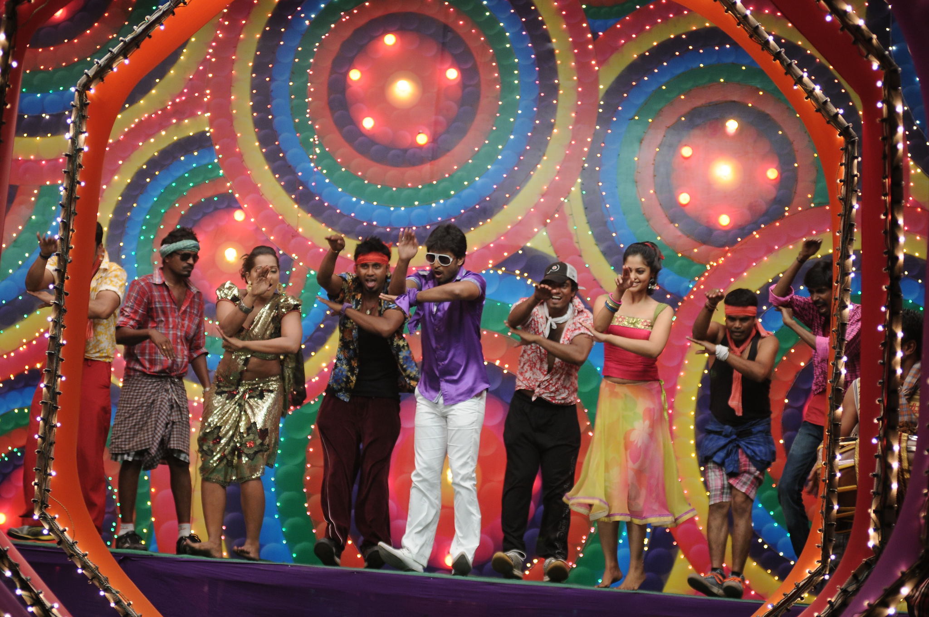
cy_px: 308
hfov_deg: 15.9
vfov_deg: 10.6
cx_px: 464
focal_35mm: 129
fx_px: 3325
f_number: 2.8
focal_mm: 86
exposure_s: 1/80
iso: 400
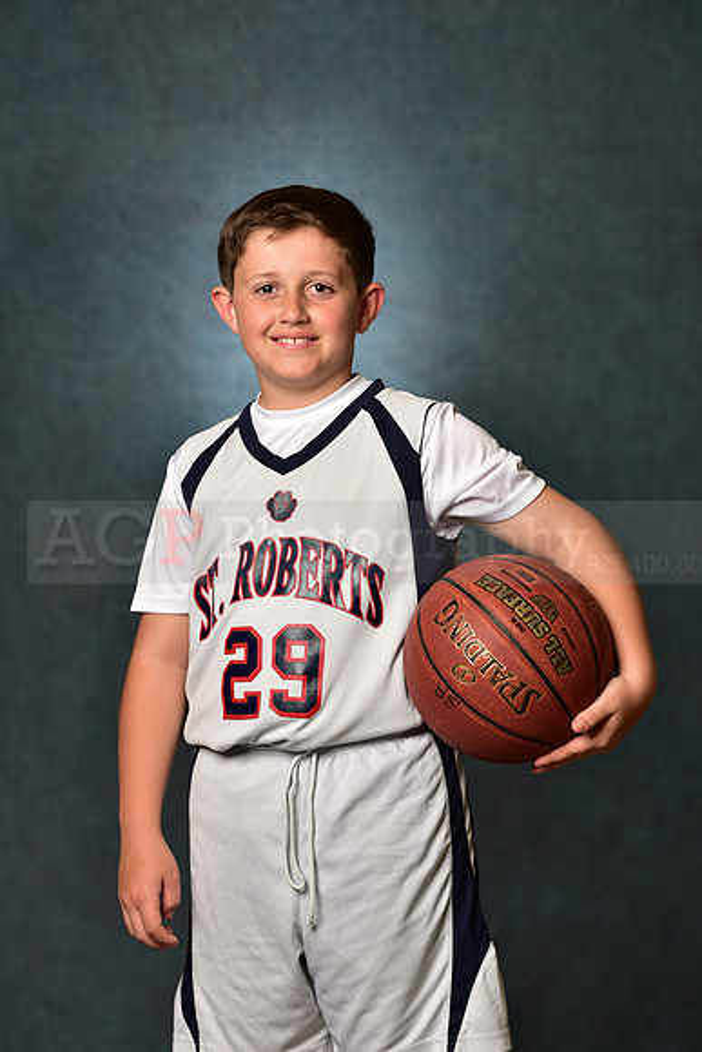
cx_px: 351
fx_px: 3508
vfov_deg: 17.1
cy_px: 526
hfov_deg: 11.4
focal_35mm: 120
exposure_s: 1/160
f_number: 4.5
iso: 250
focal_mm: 120
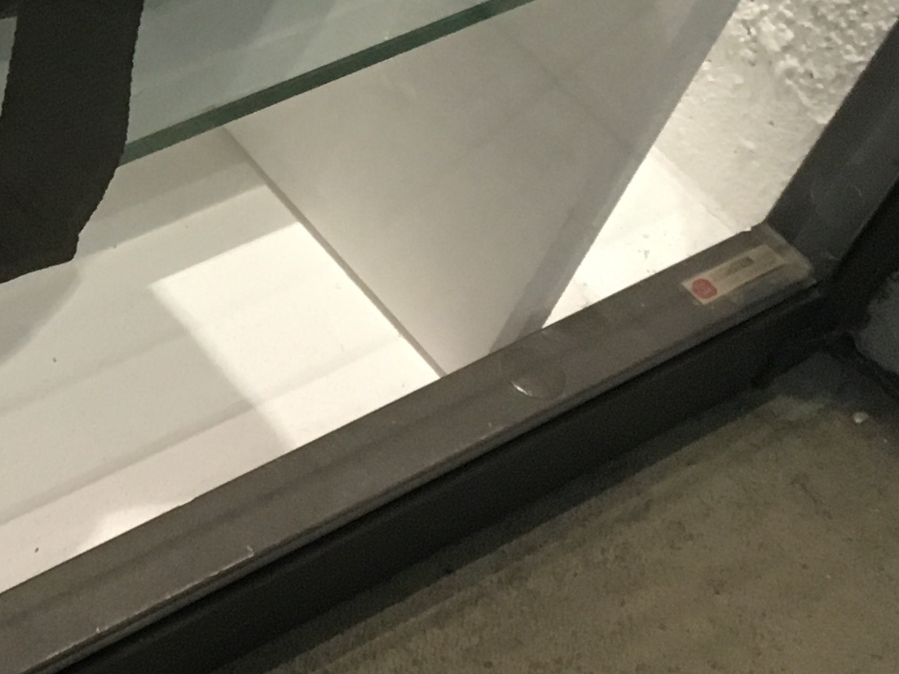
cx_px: -465
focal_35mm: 106
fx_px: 2753
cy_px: -161
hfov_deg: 16.8
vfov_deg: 13.5
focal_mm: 4.15
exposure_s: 1/33
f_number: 2.2
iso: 160
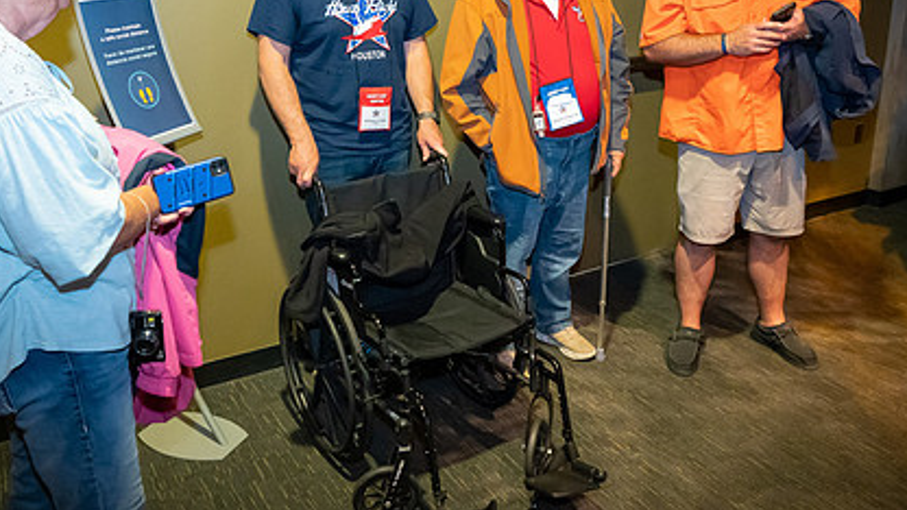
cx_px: 430
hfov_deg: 56.6
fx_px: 842
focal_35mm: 35
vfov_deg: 33.5
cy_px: 181
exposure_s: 1/50
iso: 11400
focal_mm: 24
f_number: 5.6
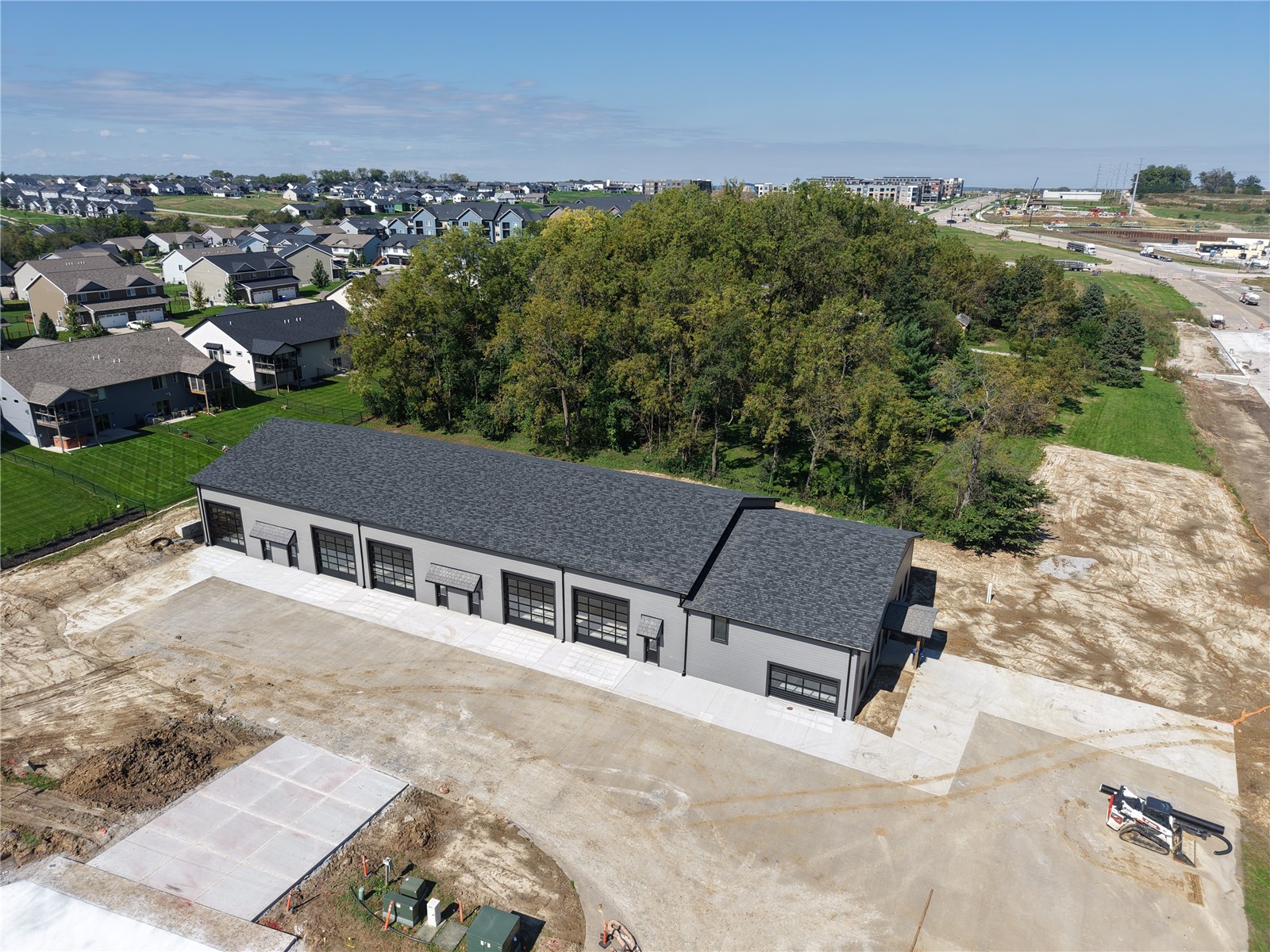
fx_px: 881
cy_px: 476
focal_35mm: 24
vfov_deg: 56.8
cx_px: 635
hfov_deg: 71.6
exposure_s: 1/3200
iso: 120
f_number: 1.8
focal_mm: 8.67
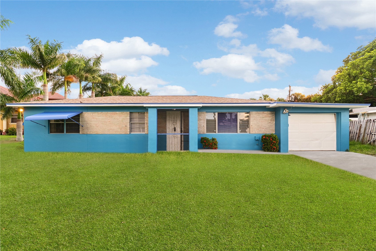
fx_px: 178
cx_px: 188
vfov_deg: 70.5
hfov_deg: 93.2
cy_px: 126
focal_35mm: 17
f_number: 8
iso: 100
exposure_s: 1/15
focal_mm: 17
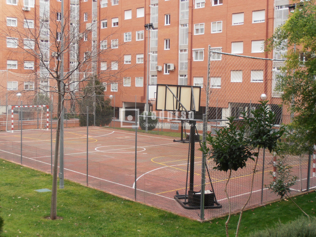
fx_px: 520
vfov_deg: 25.7
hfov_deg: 33.8
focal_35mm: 57
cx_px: 158
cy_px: 118
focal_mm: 10.04
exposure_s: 1/100
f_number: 4.5
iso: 80
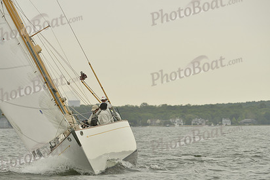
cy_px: 112
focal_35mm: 281
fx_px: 2107
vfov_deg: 4.9
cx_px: 117
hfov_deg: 7.3
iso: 400
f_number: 4.5
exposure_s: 1/800
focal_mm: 200
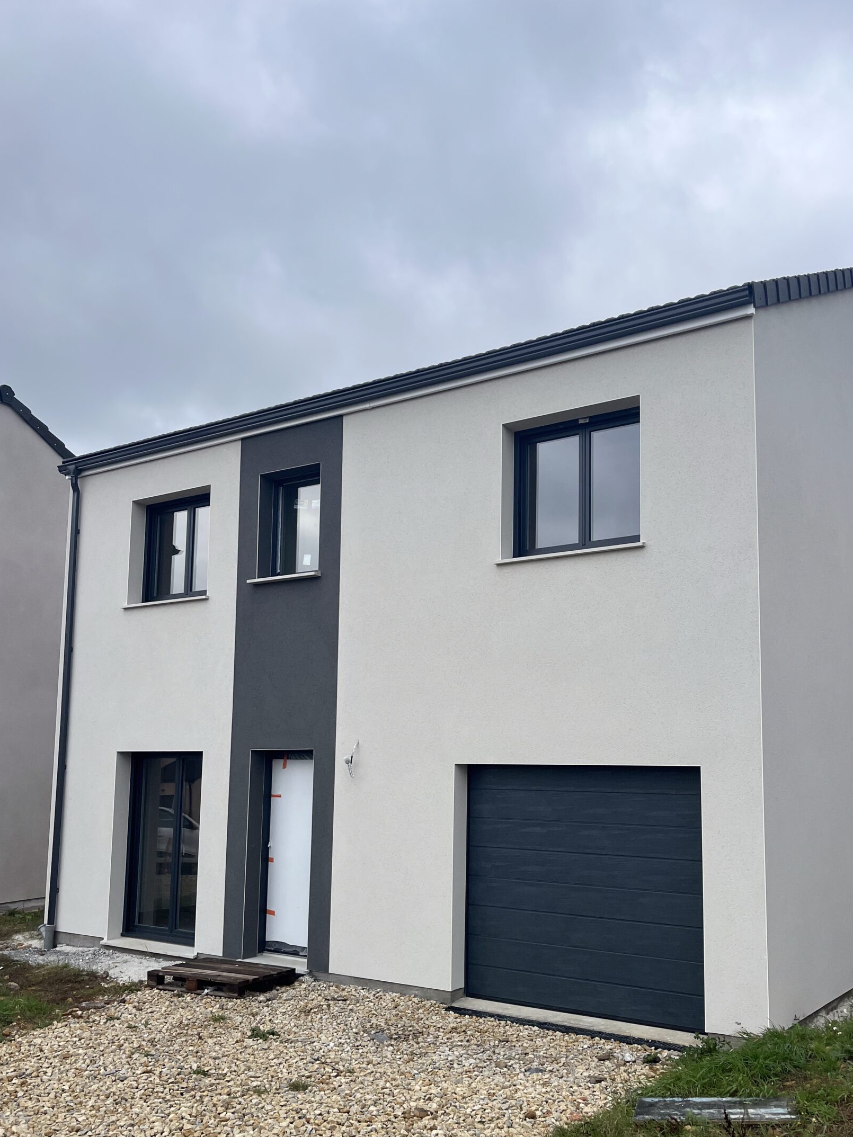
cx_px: 472
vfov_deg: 58.2
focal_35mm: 31
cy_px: 640
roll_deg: +0.2
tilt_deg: +6.8
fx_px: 1019
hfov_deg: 45.4
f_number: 1.6
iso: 50
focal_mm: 5.1
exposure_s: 1/2101
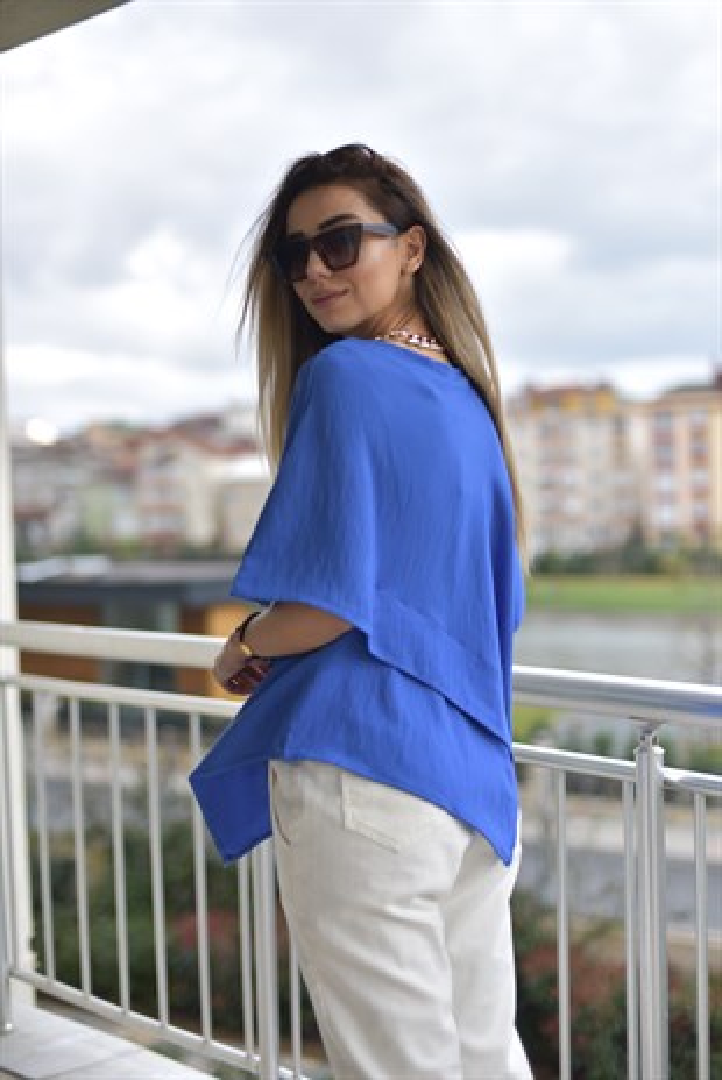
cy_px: 540
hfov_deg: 27.0
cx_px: 361
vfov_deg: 39.6
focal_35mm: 50
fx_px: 1502
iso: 1250
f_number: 2
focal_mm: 50
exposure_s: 1/8000
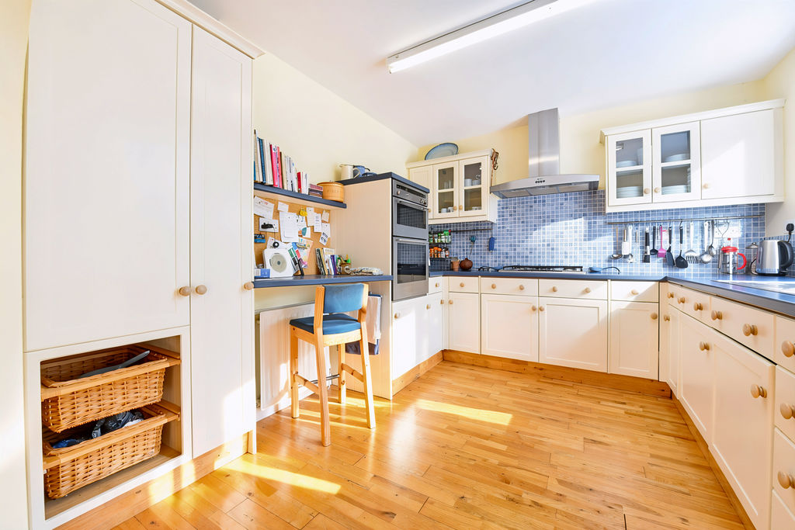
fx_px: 309
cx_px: 398
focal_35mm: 14
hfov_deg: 104.2
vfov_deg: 81.2
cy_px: 265
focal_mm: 14
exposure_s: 1/15
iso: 250
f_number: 18
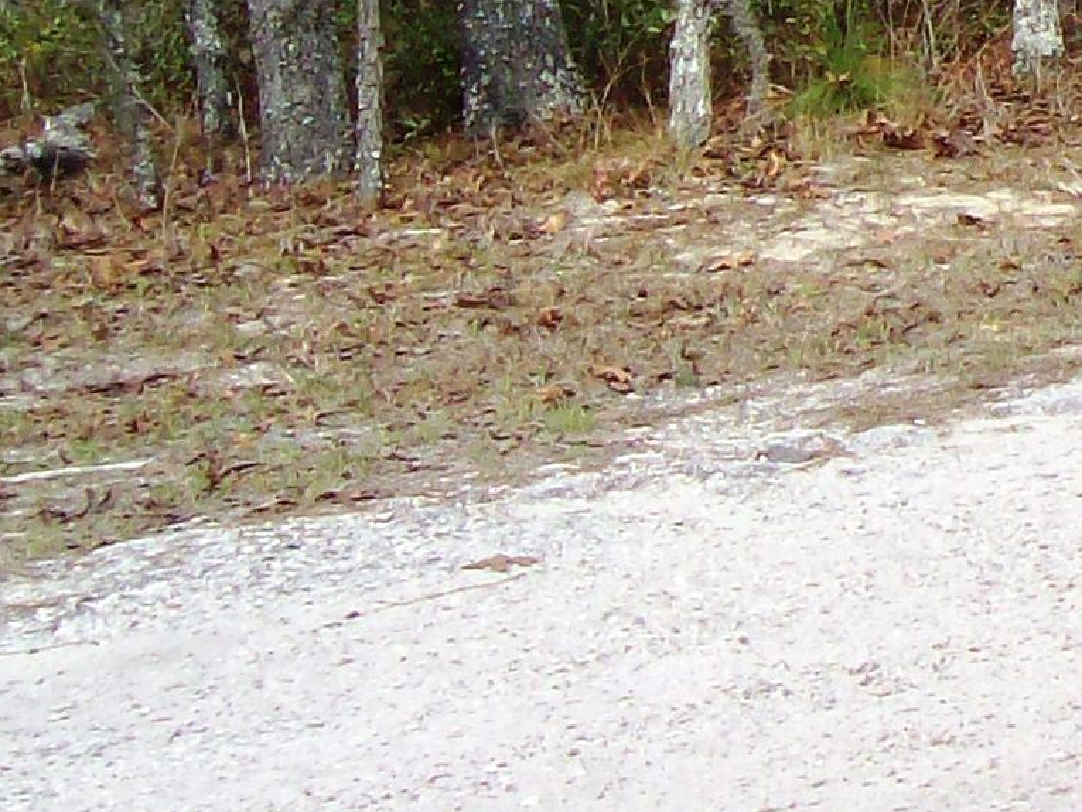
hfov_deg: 14.8
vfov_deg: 11.9
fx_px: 3783
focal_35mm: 121
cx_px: 1743
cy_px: -294
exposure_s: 1/304
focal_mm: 6
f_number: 4.8
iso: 80
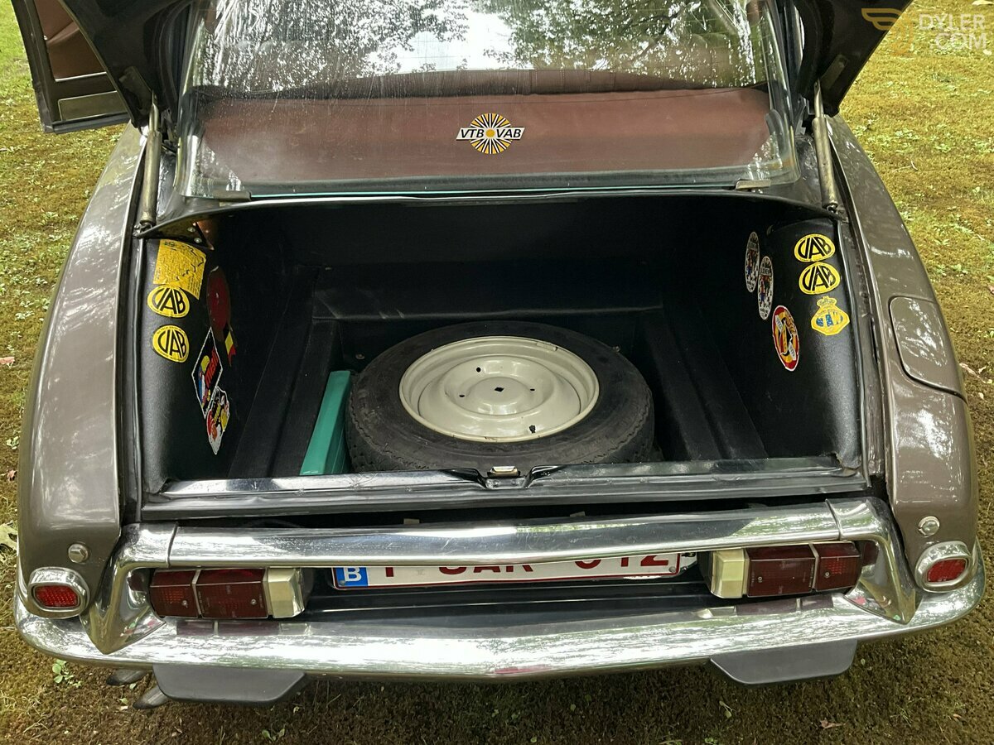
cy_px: 372
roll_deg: -1.1
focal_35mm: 29
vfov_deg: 48.2
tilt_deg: -35.6
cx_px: 497
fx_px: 833
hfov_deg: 61.7
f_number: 1.8
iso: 100
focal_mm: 3
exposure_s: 1/60
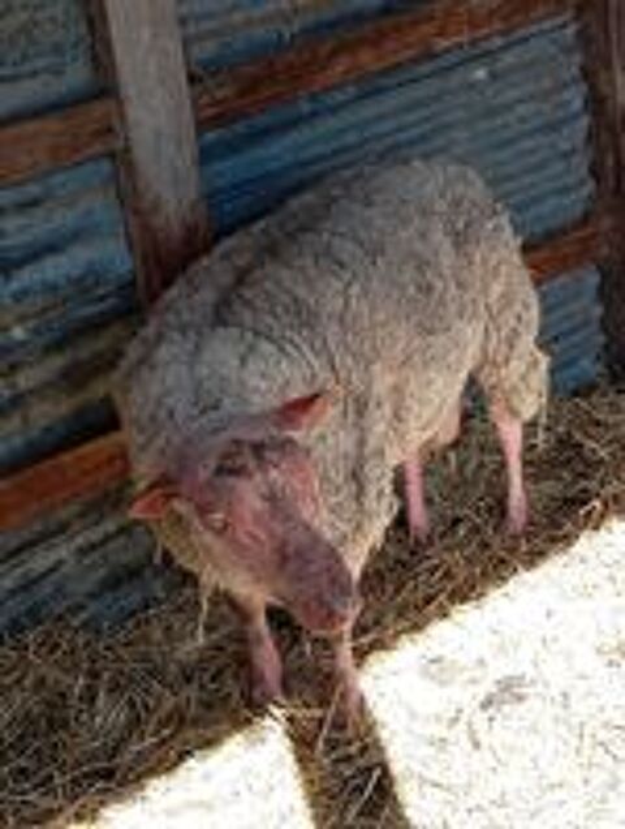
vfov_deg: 29.8
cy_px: 414
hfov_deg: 22.7
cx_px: 312
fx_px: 1559
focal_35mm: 65
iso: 116
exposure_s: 1/103
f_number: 1.8
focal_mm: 4.22
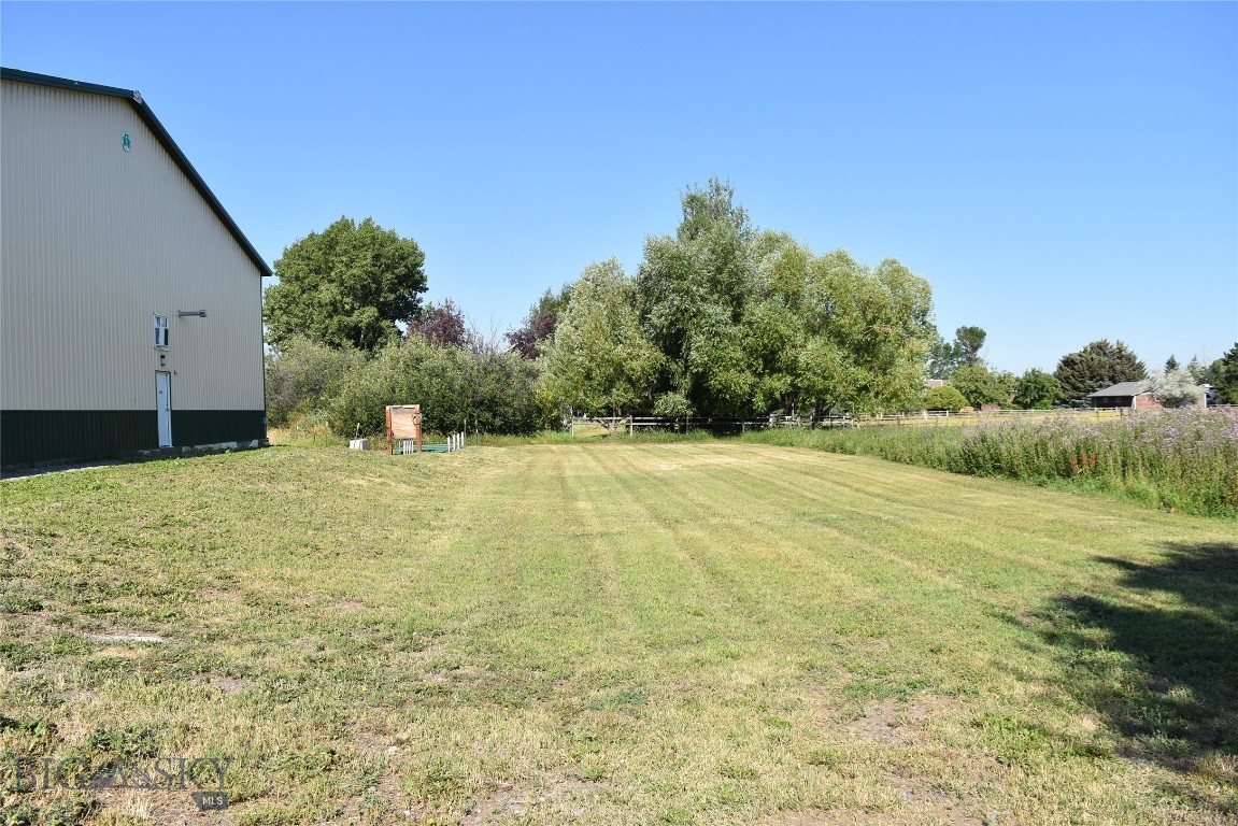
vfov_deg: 48.0
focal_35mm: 27
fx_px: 929
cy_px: 413
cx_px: 619
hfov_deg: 67.4
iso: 200
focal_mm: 18
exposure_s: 1/500
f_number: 8
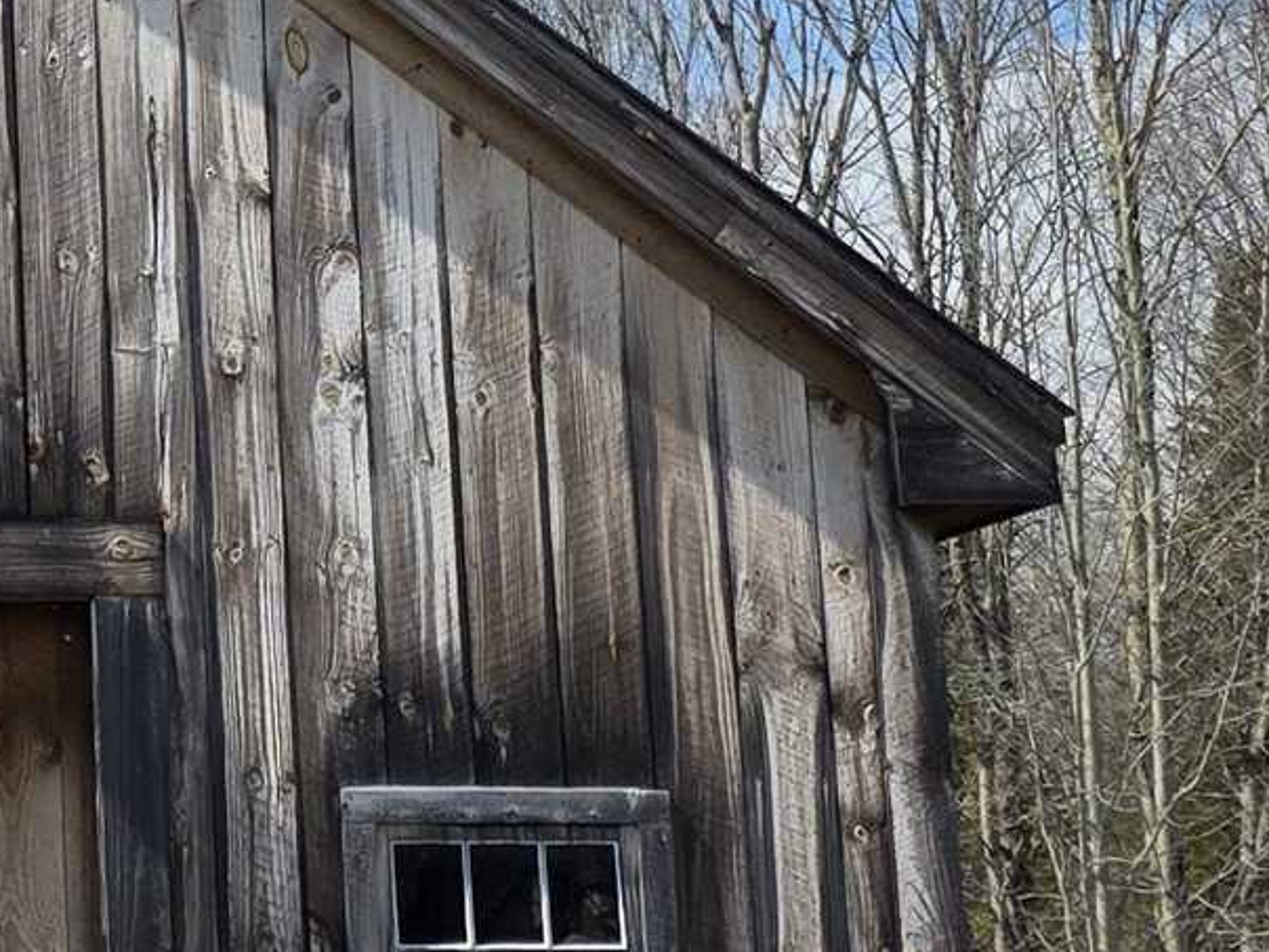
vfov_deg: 12.4
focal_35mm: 117
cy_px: -208
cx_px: -603
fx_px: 4289
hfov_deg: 15.6
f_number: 1.7
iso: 80
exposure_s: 1/5778
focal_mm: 6.3
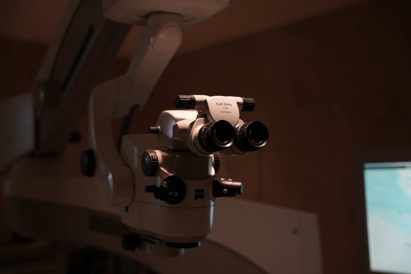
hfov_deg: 42.3
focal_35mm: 46
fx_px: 531
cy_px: 137
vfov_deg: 28.9
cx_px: 206
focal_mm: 46.5
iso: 640
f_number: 2.8
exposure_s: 1/100
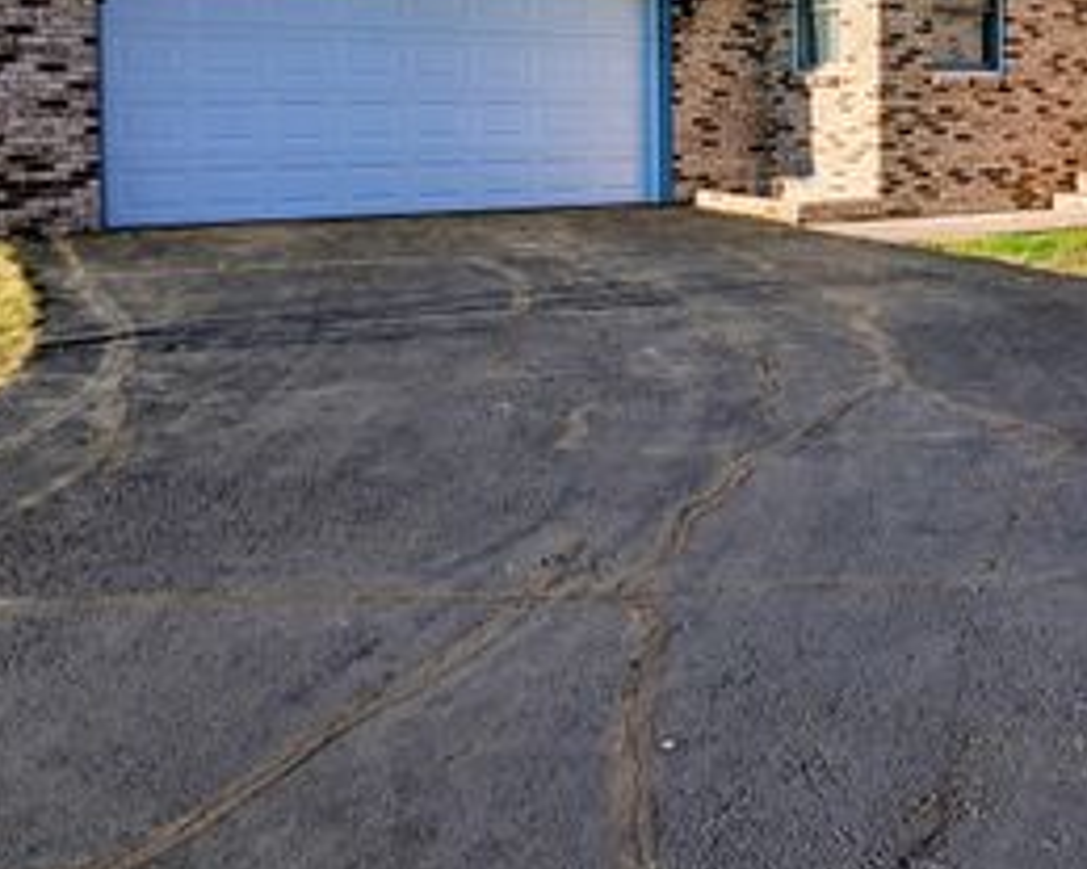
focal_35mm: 49
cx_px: 932
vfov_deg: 30.2
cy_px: 199
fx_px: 1576
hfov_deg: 36.2
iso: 20
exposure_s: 1/337
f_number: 1.8
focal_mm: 3.98
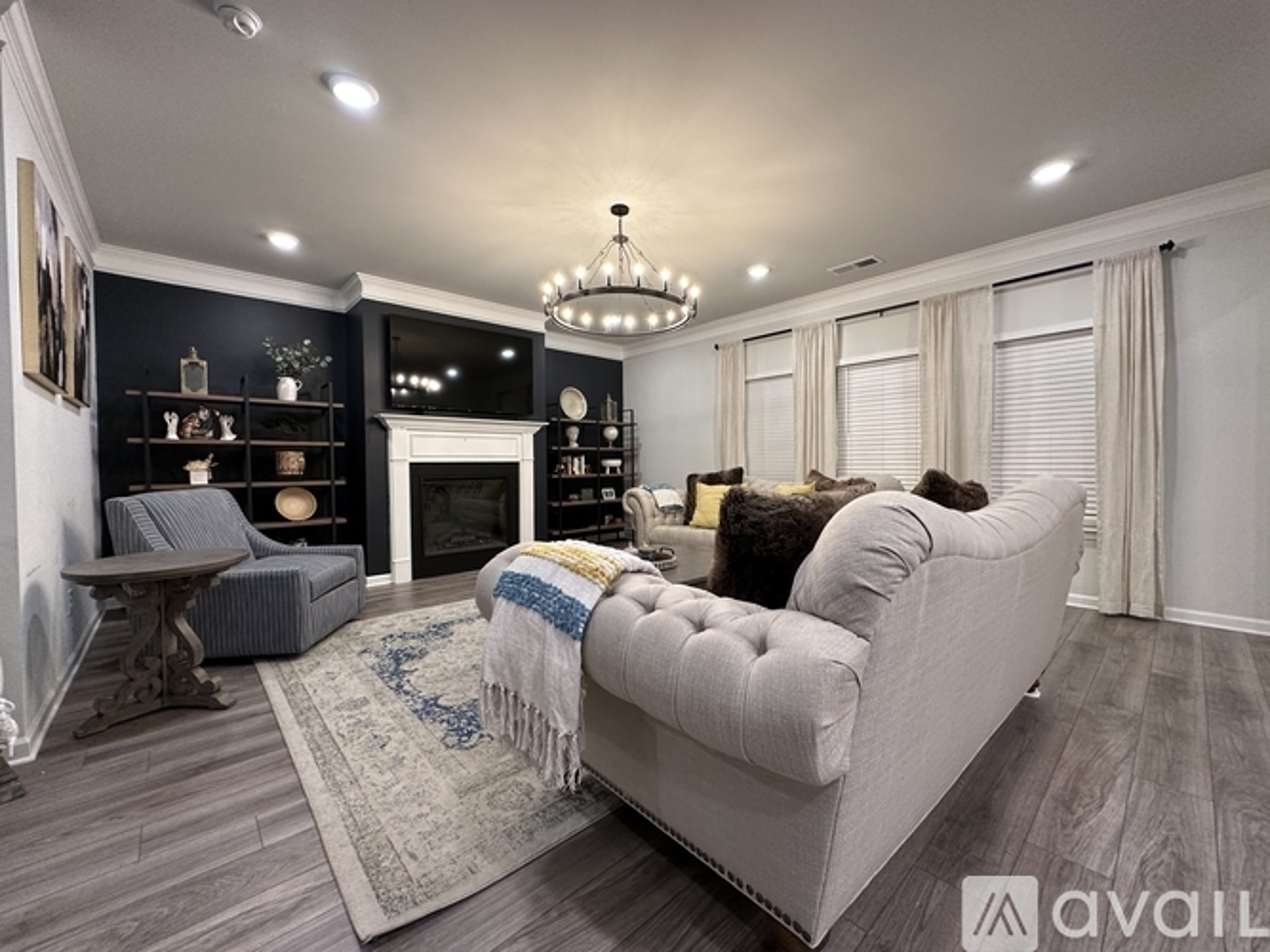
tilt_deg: -2.5
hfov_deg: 102.1
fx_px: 514
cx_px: 635
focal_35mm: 14
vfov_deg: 85.7
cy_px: 476
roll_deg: +0.3
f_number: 2.2
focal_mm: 2.22
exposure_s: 1/60
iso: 160
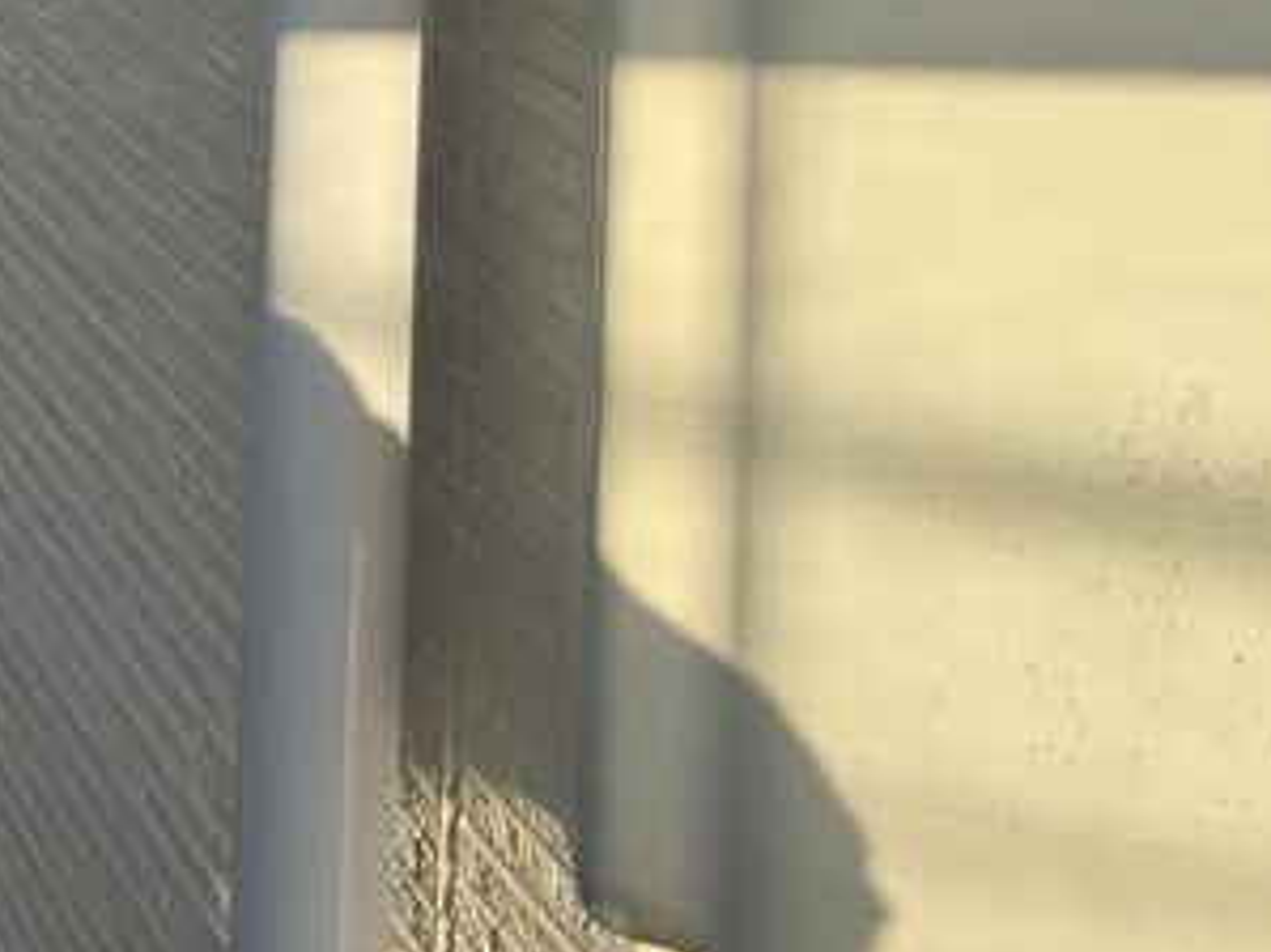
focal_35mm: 48
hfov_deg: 30.2
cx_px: -438
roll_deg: -2.7
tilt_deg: +2.2
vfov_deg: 21.9
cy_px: -663
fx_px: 1762
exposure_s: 1/554
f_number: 2.2
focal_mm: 2.22
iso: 50
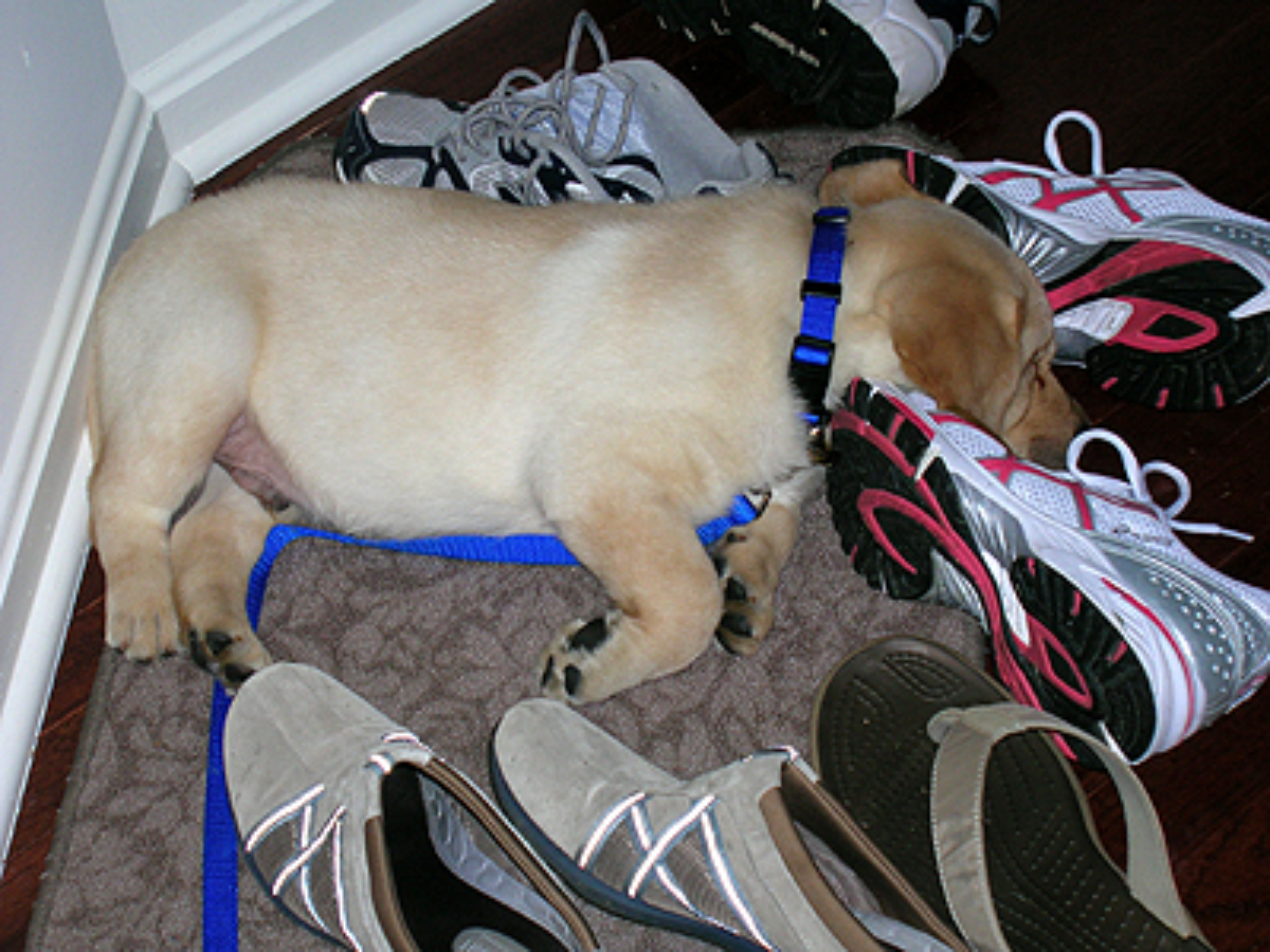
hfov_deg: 22.8
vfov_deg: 17.2
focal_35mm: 86
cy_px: 476
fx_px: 3155
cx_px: 635
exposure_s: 1/60.1
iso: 74
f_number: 4.4
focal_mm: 14.3
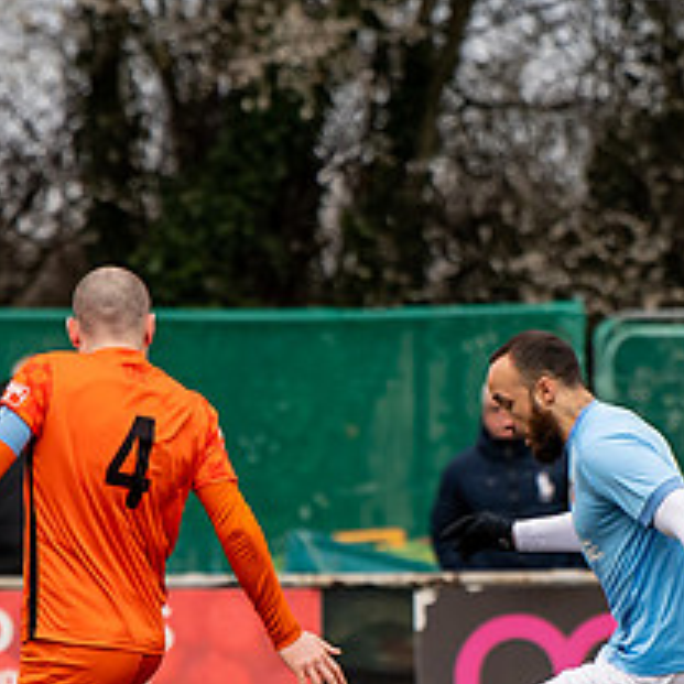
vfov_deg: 1.9
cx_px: 589
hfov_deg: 1.9
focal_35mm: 913
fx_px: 20411
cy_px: 519
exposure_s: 1/1600
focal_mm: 200
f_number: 4
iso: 500
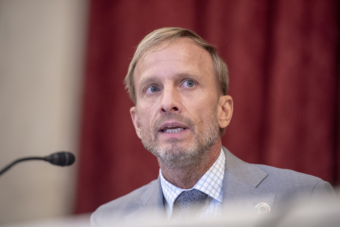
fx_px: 1890
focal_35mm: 200
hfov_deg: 10.3
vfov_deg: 6.9
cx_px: 170
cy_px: 114
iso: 2000
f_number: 2.8
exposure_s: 1/125
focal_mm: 200
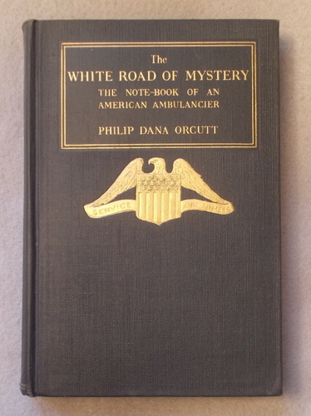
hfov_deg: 41.7
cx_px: 156
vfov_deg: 54.0
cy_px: 208
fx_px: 408
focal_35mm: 34
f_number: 3.6
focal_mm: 6
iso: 200
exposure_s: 1/8
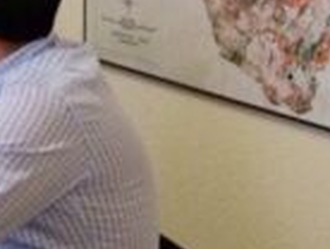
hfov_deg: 10.2
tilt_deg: -5.2
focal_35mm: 161
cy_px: -50
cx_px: -528
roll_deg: +1.7
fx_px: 1538
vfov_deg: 9.1
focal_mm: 4.15
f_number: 2.2
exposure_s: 1/33
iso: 50
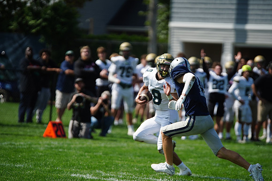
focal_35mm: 261
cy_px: 90
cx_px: 136
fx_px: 1972
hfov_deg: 7.9
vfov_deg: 5.3
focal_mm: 261
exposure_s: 1/5000
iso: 400
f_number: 2.8
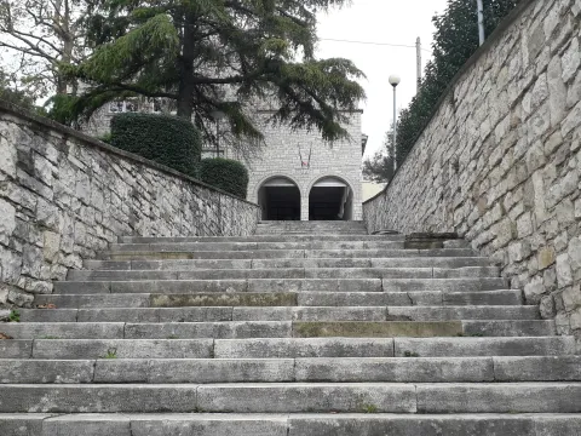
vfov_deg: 51.4
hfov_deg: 65.3
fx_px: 453
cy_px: 218
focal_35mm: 27
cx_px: 290
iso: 40
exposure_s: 1/372
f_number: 1.9
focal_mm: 3.6
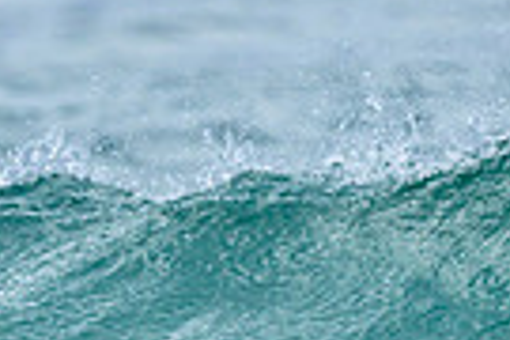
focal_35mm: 4709
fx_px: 66706
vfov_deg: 0.3
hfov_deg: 0.4
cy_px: 666
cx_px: 303
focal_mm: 800
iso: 320
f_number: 6.3
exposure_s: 1/2000
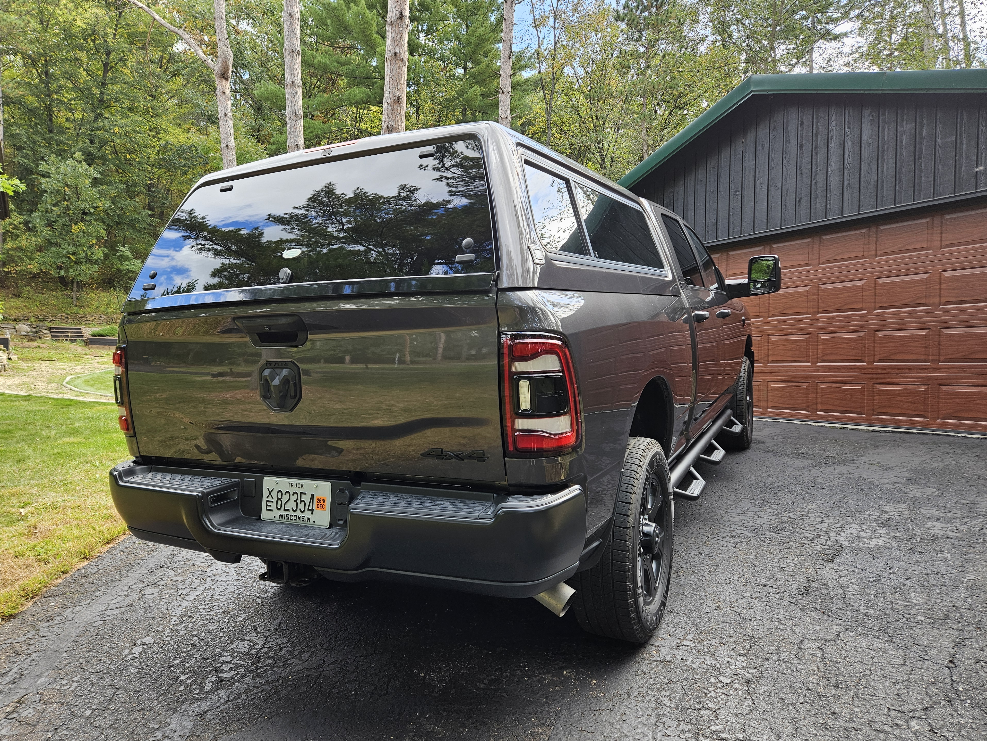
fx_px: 684
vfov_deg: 56.8
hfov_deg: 71.6
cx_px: 474
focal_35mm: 24
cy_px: 373
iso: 50
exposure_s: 1/180
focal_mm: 5.4
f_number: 1.8
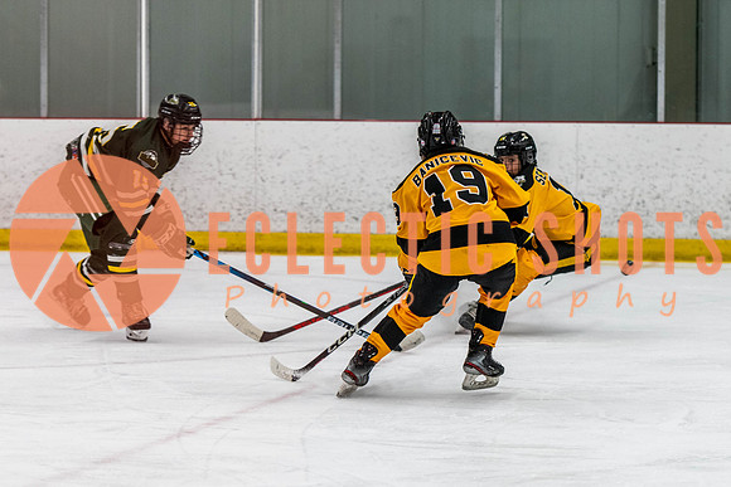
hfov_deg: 11.9
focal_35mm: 173
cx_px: 367
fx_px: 3514
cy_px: 265
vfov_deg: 7.9
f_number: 2.8
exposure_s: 1/640
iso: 1600
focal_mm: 105
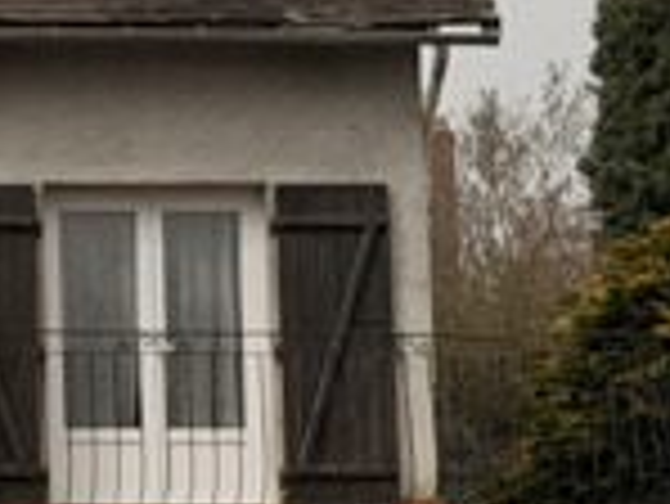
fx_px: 4998
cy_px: -176
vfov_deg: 5.7
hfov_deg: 7.4
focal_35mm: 258
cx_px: -616
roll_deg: +0.1
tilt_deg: +8.7
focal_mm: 6.76
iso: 80
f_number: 1.78
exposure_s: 1/13333
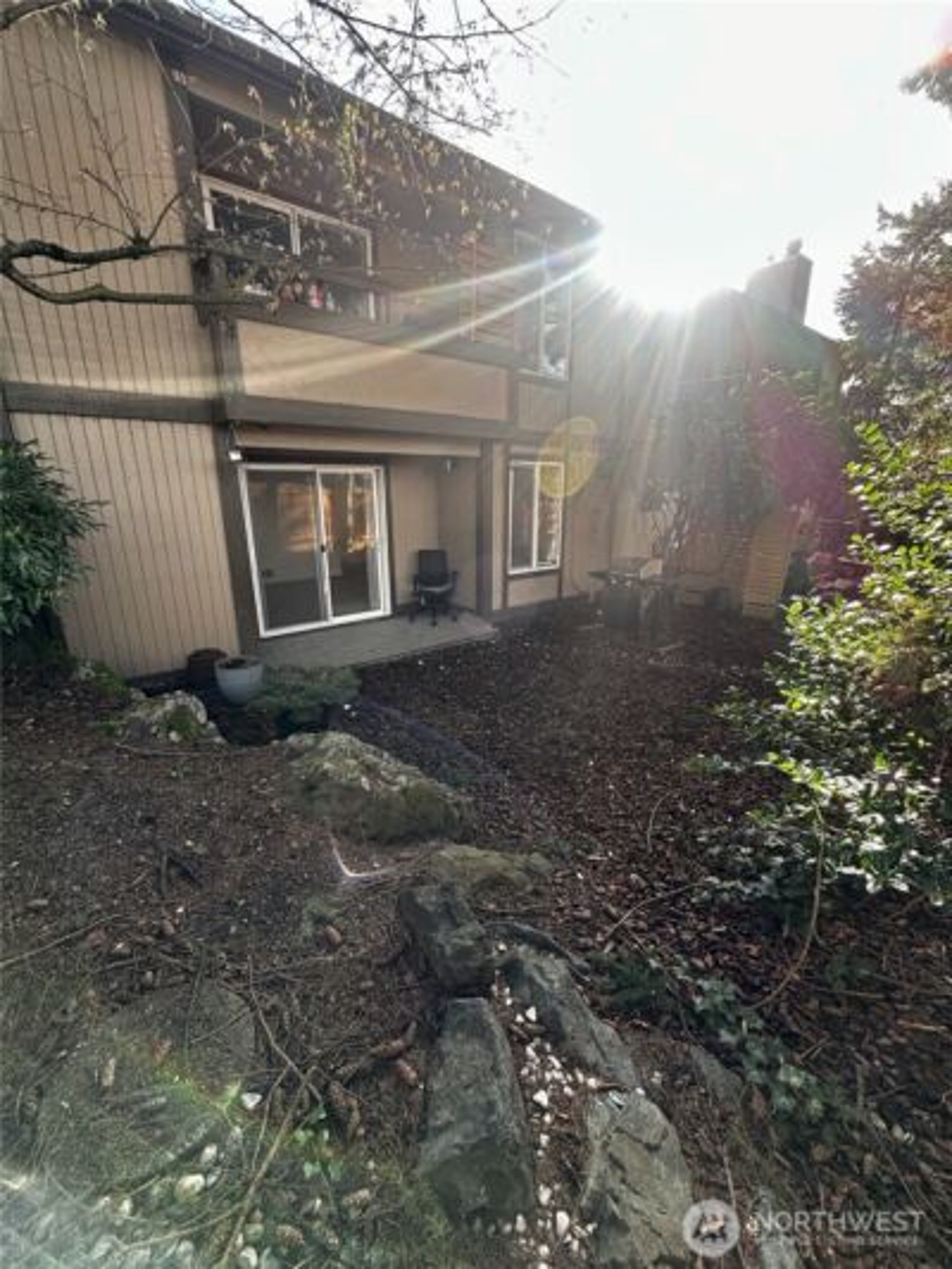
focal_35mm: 14
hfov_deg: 85.7
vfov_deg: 102.1
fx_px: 513
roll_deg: +0.0
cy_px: 634
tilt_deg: -15.3
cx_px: 476
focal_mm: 2.22
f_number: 2.2
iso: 40
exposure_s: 1/132
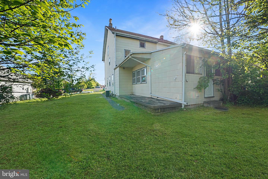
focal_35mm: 12
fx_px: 89
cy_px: 90
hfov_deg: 112.6
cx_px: 134
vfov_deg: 90.0
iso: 500
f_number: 9
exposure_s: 1/40
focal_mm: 12
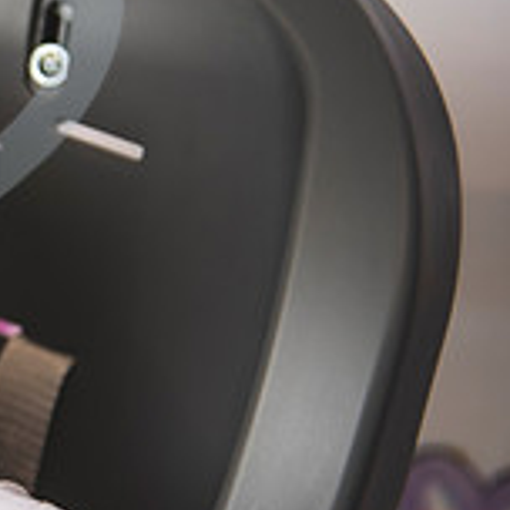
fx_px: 2267
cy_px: 290
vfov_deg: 12.8
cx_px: -409
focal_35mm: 136
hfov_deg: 11.8
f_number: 2.8
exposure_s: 1/160
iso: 250
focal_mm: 42
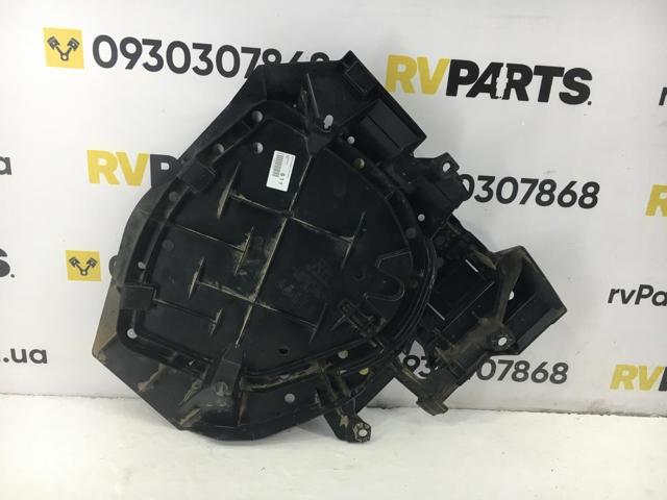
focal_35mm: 29
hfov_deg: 61.7
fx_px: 559
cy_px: 250
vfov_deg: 48.2
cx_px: 334
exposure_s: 1/33
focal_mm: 4.15
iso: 25
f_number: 2.2
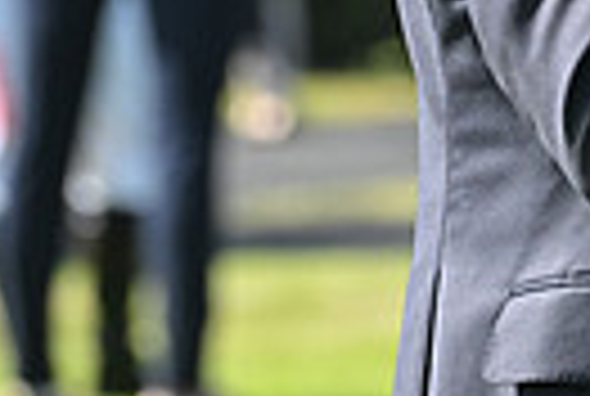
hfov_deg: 2.3
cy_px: -466
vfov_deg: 1.6
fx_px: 14521
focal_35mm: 884
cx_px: 1248
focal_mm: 200
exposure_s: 1/640
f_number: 5.6
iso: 400
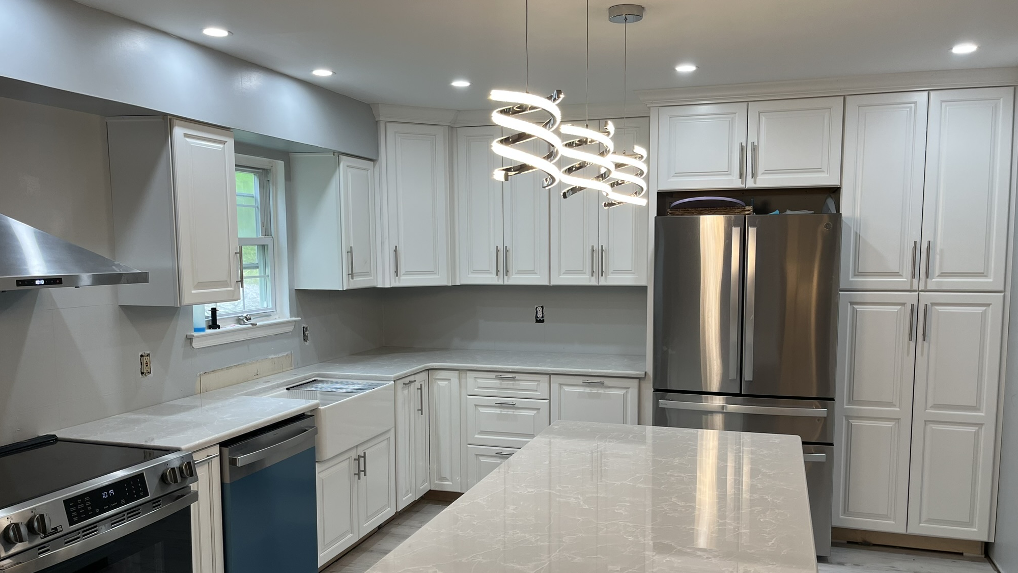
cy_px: 326
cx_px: 520
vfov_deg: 40.1
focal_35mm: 29
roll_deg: +0.3
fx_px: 783
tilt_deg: -7.8
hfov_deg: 66.1
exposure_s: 1/120
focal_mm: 5.1
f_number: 1.6
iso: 64
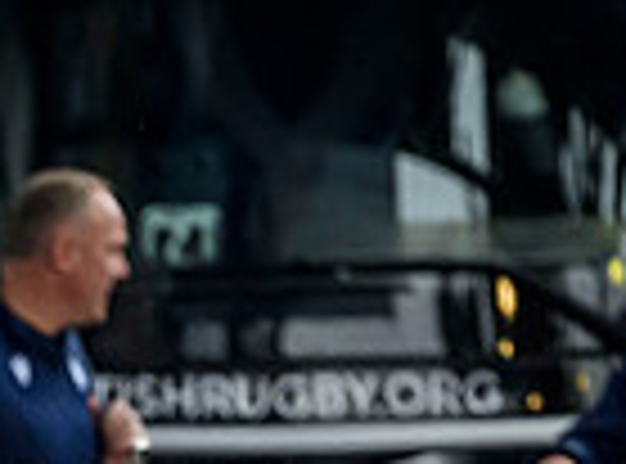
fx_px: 37633
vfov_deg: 0.7
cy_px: 757
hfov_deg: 1.0
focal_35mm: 2090
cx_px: -773
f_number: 3.5
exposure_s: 1/1000
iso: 5000
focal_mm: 400
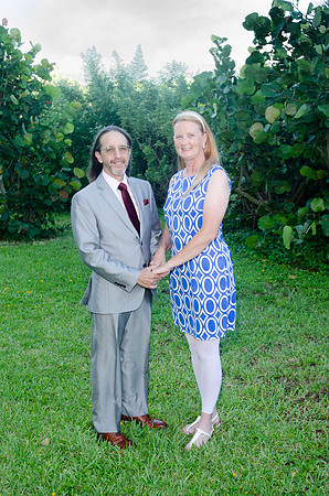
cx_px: 164
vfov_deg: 42.4
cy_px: 248
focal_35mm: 46
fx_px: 640
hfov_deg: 28.8
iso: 100
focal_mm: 31
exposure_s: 1/60
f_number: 5
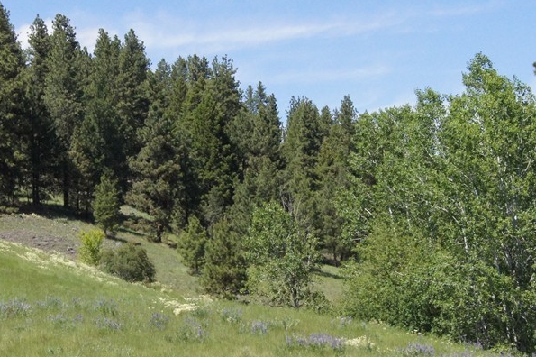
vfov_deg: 14.2
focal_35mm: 96
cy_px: 235
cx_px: 227
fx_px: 1427
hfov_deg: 21.3
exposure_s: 1/1250
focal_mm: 35
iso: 1600
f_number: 11
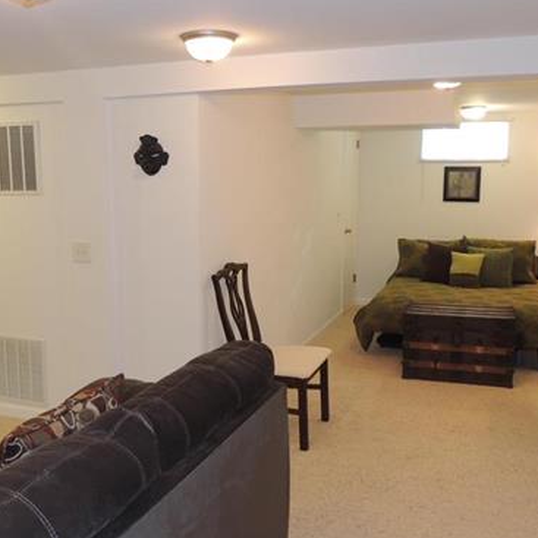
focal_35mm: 37
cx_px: 232
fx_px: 651
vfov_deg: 44.9
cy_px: 270
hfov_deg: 44.8
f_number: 3
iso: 220
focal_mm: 4.3
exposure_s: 1/40
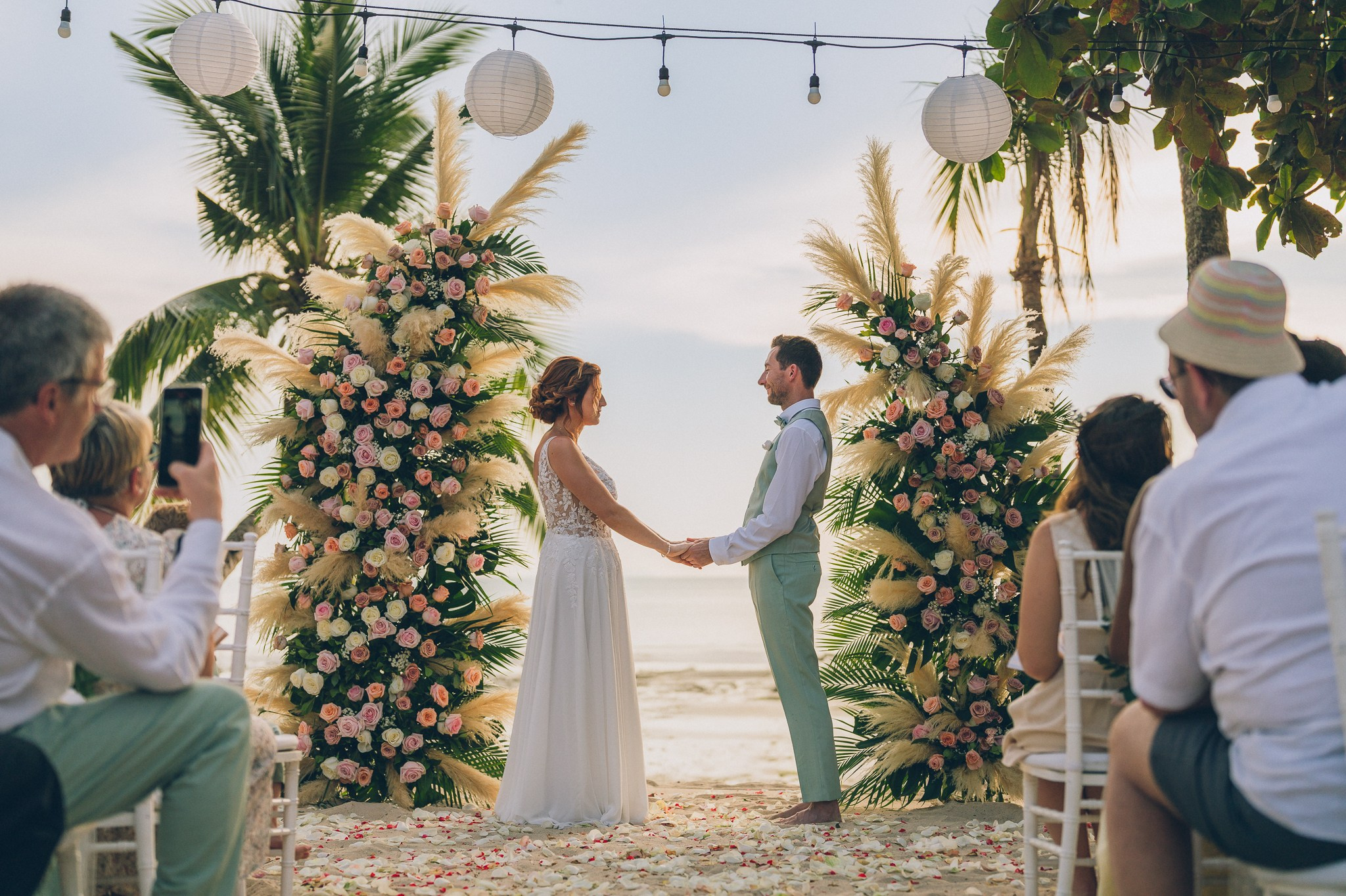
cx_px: 673
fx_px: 1887
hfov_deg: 39.3
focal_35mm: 50
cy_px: 448
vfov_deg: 26.7
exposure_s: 1/2500
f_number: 2
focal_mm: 50
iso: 100
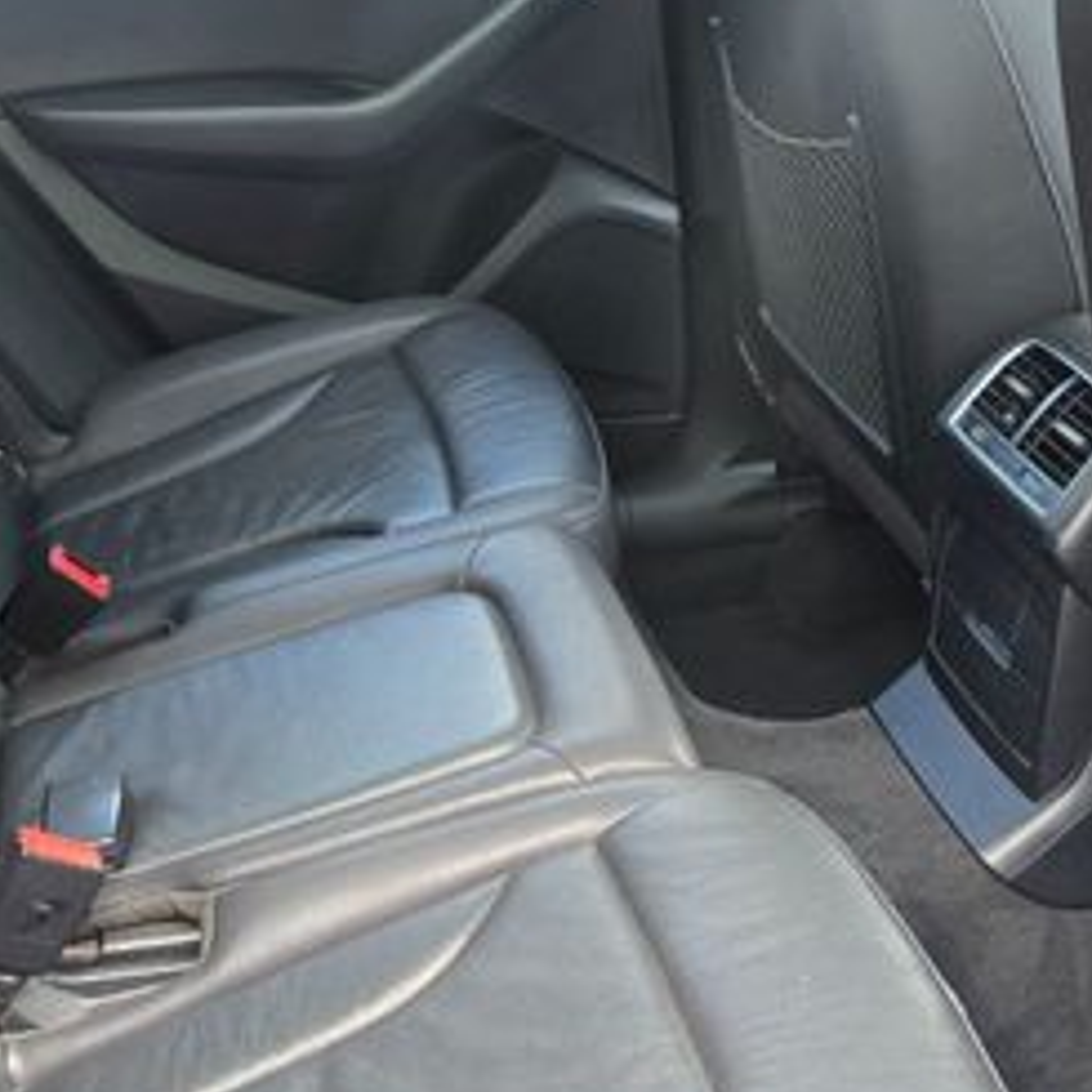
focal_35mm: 53
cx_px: 419
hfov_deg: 32.1
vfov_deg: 31.9
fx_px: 1892
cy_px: 727
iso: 400
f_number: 1.7
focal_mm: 6.3
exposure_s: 1/120
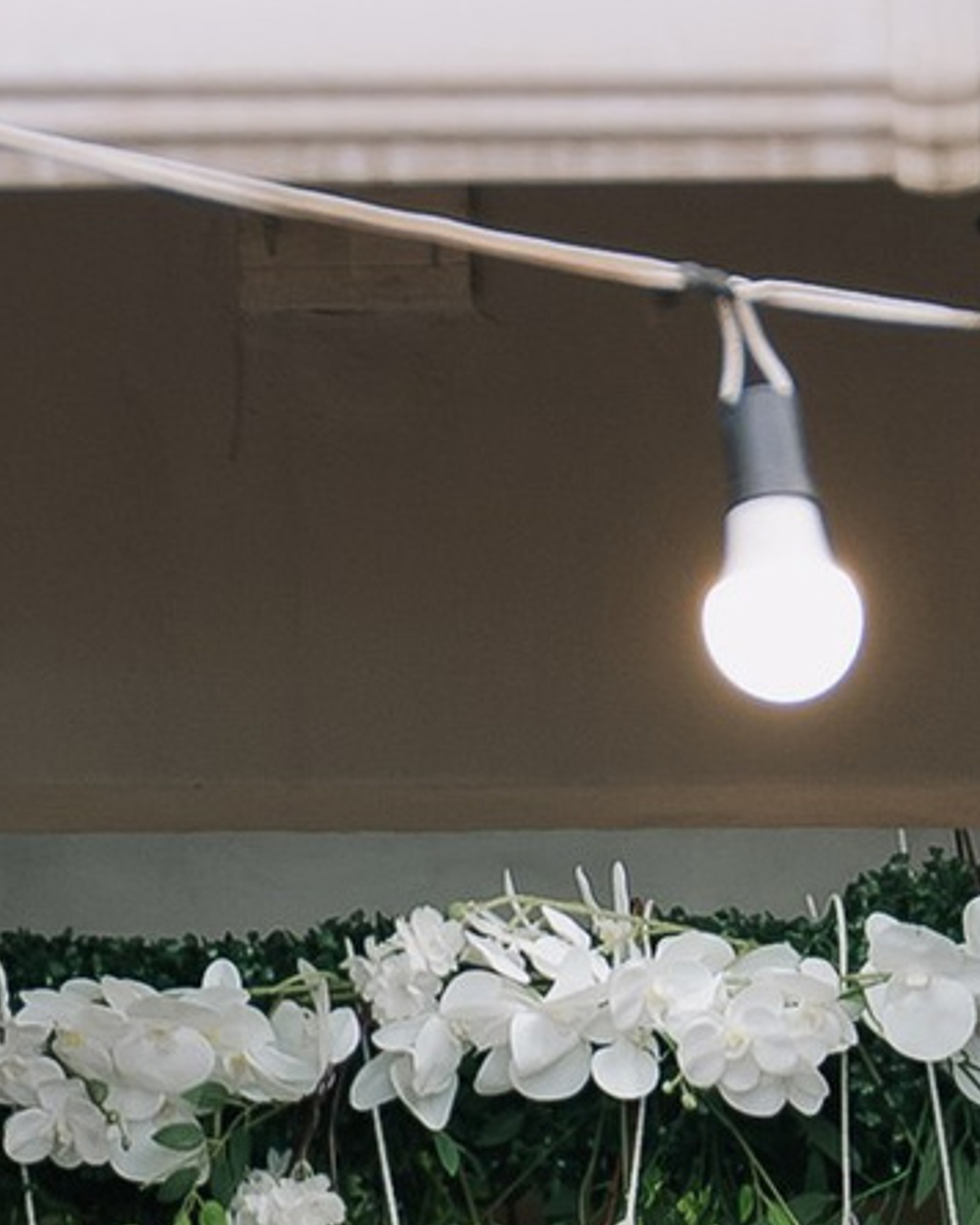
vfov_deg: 3.9
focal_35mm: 462
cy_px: 4977
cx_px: 1101
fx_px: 16750
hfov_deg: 3.3
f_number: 3.2
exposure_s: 1/125
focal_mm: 55
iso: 250
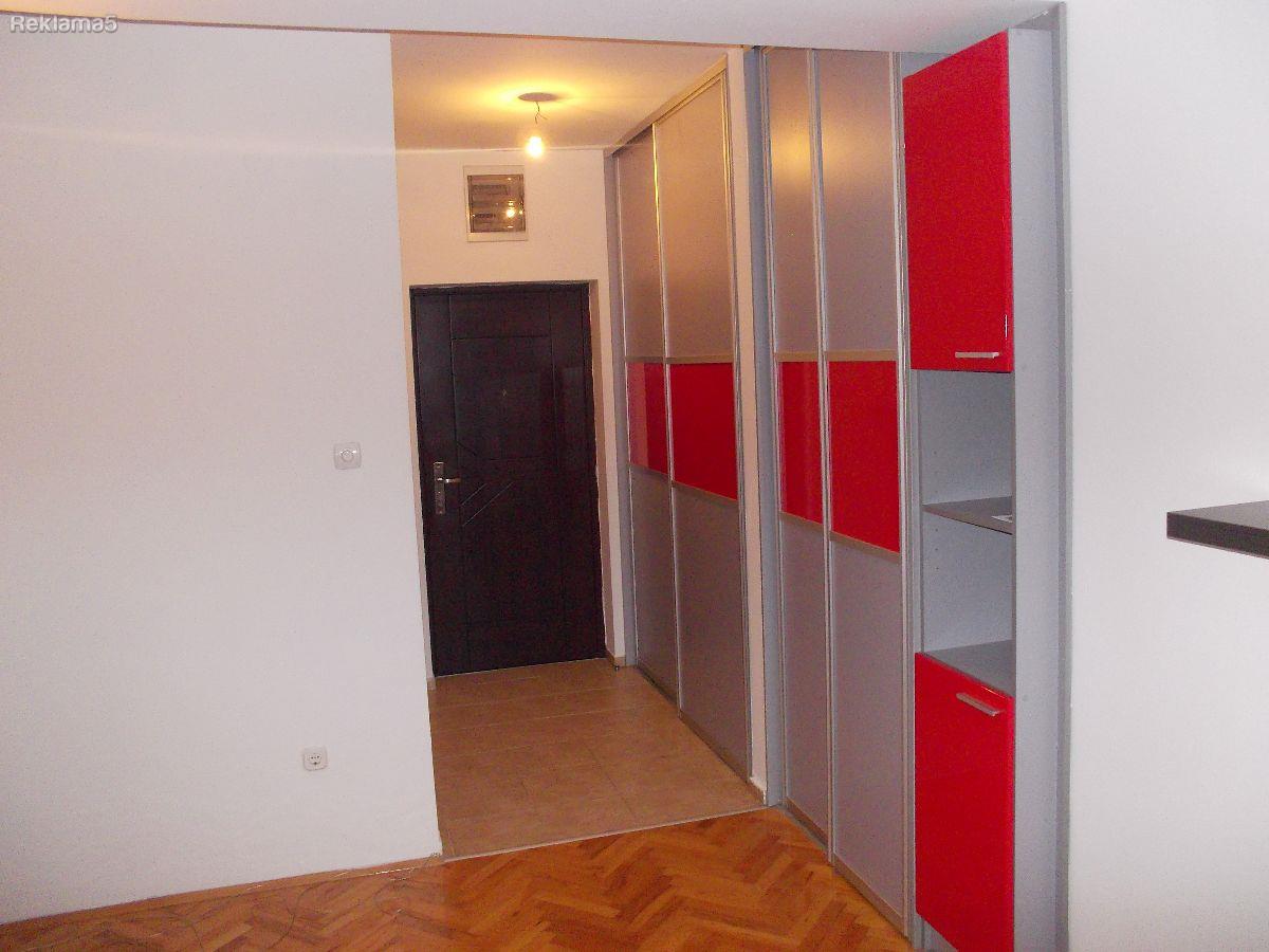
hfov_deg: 61.7
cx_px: 634
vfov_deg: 48.2
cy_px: 476
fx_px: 1063
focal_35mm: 29
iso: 320
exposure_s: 1/25
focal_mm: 4.1
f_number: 3.3
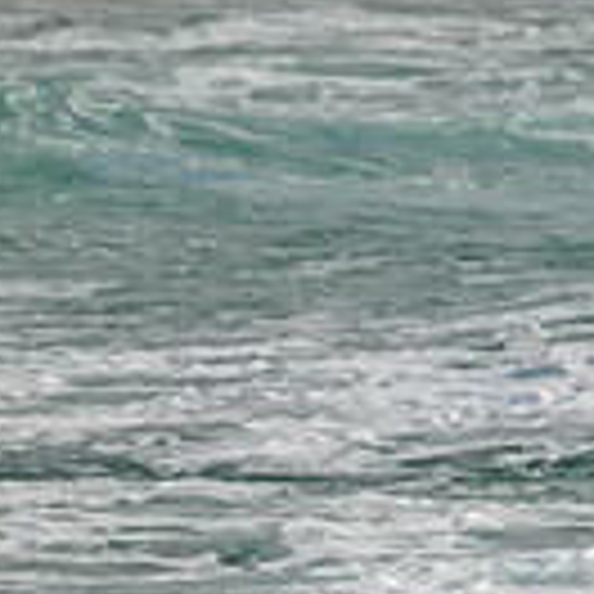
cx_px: 1269
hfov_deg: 0.6
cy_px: 664
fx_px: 55194
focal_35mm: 2843
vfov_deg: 0.6
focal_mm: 760
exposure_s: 1/2000
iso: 560
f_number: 11
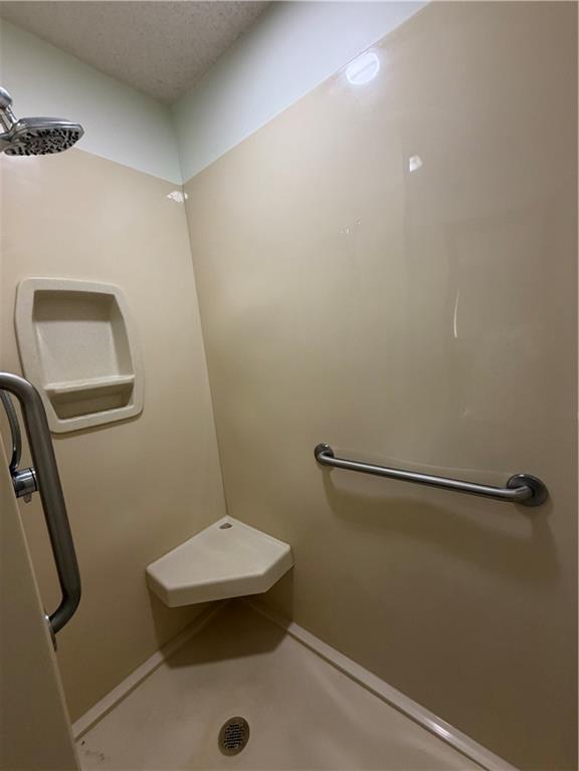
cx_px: 290
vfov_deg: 102.1
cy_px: 386
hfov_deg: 85.7
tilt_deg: -6.9
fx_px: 312
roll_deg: +5.7
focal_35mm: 14
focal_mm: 2.22
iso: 250
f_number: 2.2
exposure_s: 1/120
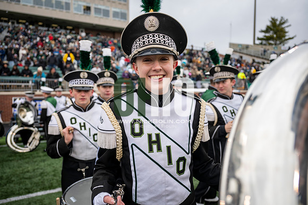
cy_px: 102
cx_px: 154
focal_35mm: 24
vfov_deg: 53.2
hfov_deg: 73.7
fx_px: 205
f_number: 2.8
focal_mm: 24
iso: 160
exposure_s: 1/500
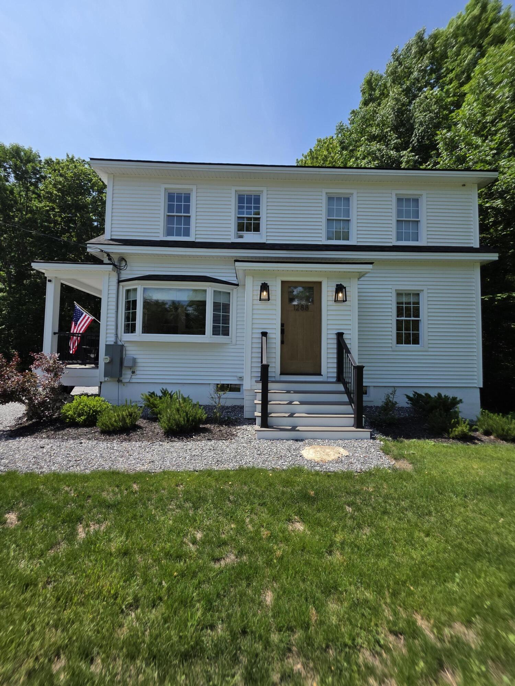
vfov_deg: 106.2
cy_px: 343
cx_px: 258
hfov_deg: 89.9
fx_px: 258
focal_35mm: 13
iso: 40
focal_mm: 2.2
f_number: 1.9
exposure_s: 1/2038
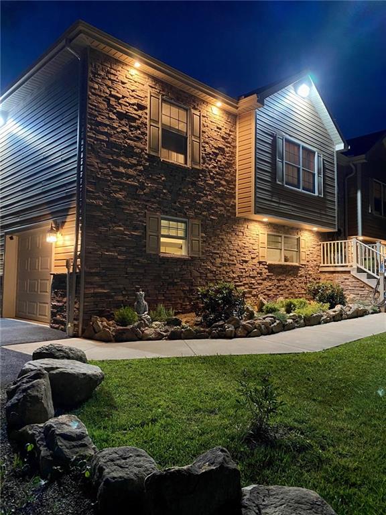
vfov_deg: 67.3
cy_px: 258
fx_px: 387
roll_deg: -0.6
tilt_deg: +4.1
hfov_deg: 53.1
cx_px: 193
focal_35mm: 26
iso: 800
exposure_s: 1/30
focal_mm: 4.25
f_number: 1.8
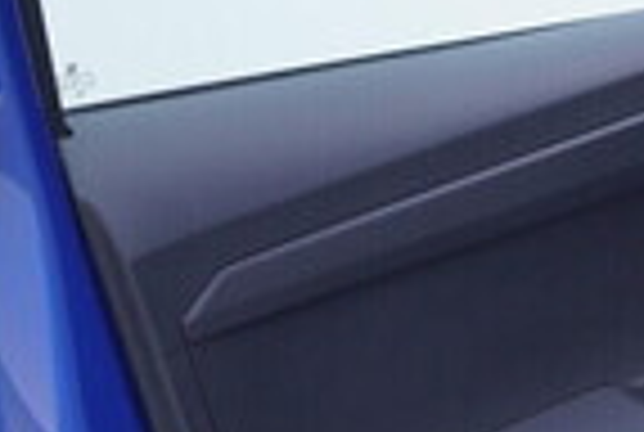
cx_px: 1234
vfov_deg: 10.0
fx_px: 2474
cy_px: 164
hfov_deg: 13.1
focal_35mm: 138
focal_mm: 24
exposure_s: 1/50
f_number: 3.2
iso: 125
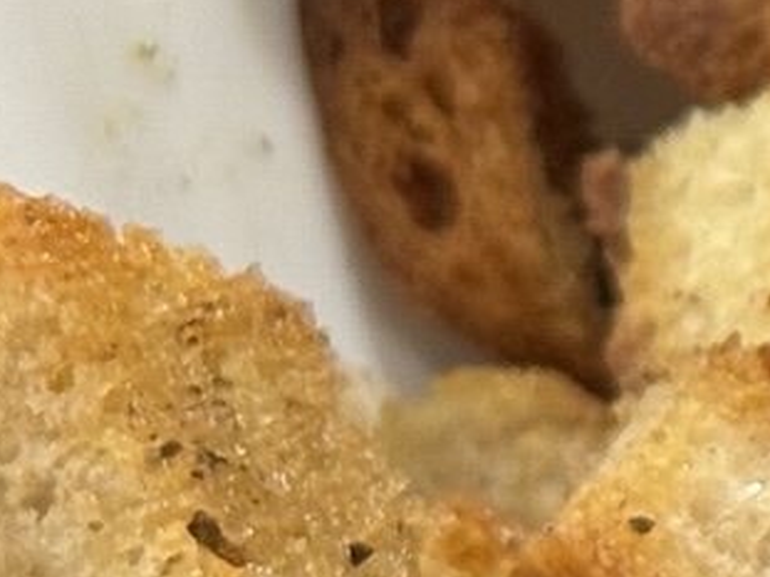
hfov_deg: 5.9
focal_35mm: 309
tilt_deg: -33.5
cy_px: -258
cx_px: 2421
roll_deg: -3.0
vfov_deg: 4.8
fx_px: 6871
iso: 125
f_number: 1.78
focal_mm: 6.76
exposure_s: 1/60
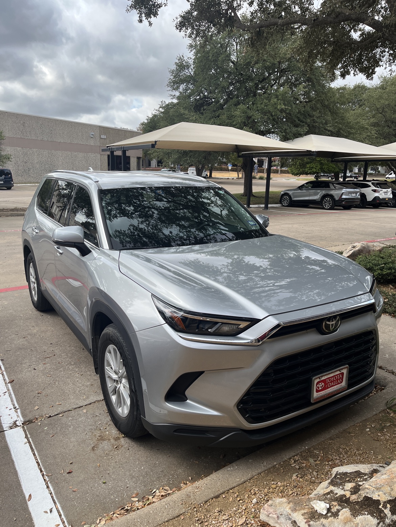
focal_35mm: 26
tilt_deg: -14.6
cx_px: 198
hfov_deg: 53.1
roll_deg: -2.1
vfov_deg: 67.3
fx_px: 397
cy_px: 264
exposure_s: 1/975
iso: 50
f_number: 1.6
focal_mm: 5.1
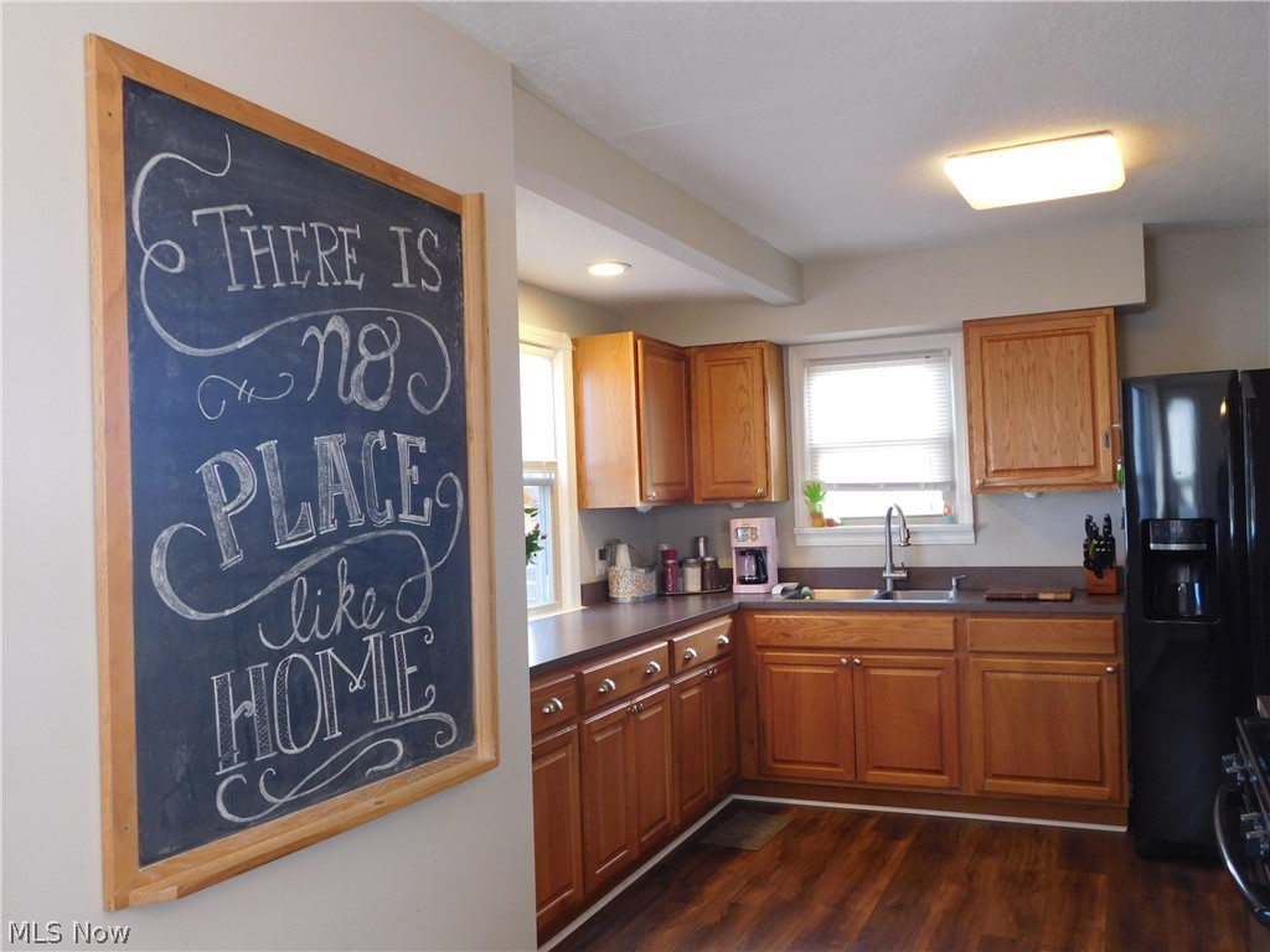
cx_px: 635
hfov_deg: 60.0
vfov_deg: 46.8
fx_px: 1101
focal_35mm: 30
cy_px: 476
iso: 200
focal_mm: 5.3
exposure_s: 1/30
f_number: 3.2
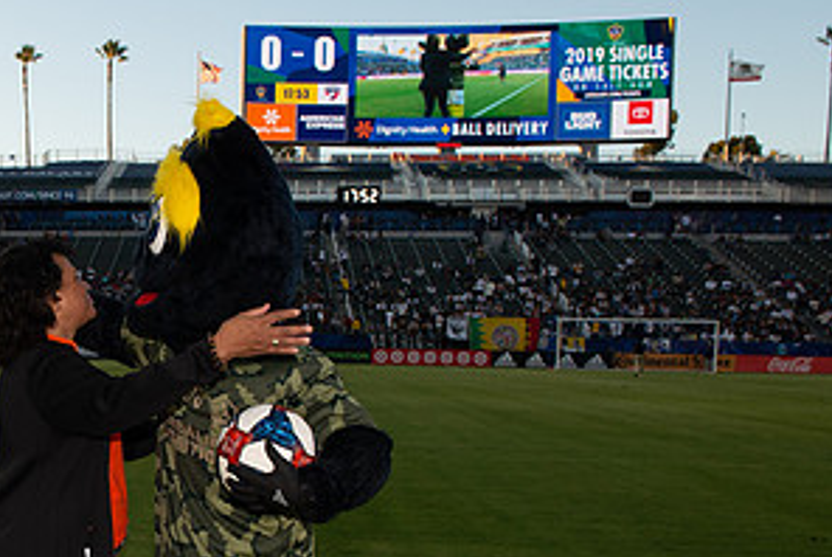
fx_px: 1087
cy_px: 429
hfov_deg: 38.6
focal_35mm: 47
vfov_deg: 28.2
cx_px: 65
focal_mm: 24
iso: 800
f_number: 7.1
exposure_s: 1/640
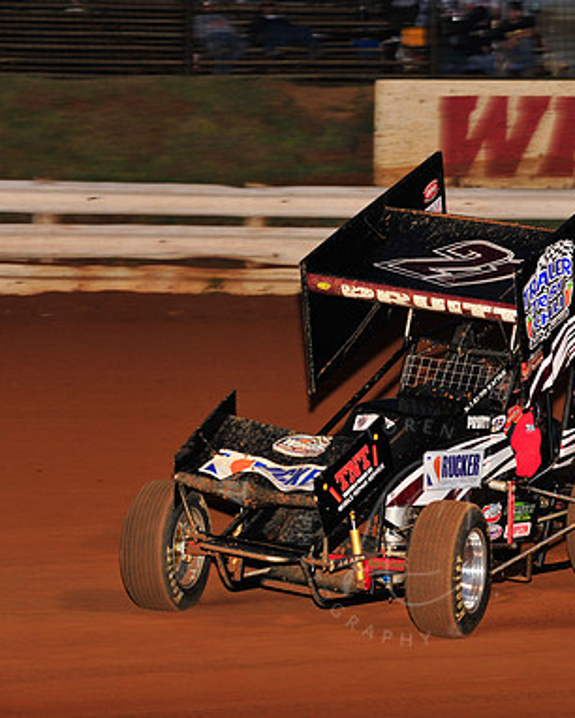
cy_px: 359
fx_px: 3783
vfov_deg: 10.8
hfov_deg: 8.7
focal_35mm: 178
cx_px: 410
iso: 800
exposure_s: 1/320
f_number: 5.6
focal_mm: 125
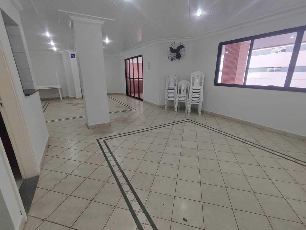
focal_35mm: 16
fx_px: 142
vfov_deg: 78.2
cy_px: 115
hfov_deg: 94.5
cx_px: 153
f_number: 2.2
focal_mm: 1.65
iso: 79
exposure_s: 1/60
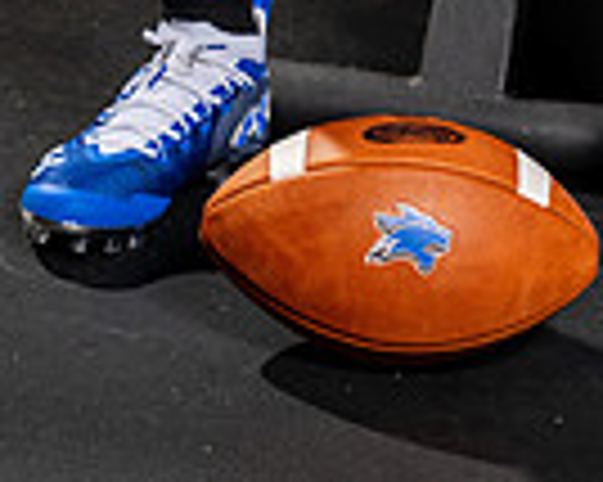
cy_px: -527
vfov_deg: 8.2
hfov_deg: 10.9
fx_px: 3157
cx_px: 522
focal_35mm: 177
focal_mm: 56
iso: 100
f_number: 4.5
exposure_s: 1/250
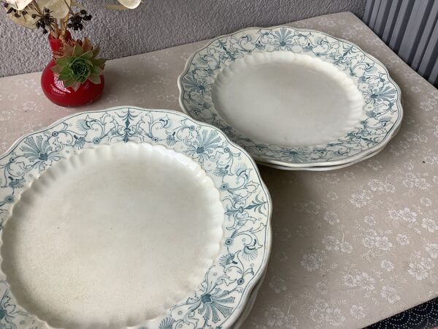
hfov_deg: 58.4
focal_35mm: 31
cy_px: 164
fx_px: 392
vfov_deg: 45.4
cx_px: 219
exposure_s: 1/120
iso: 40
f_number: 2.4
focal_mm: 3.3
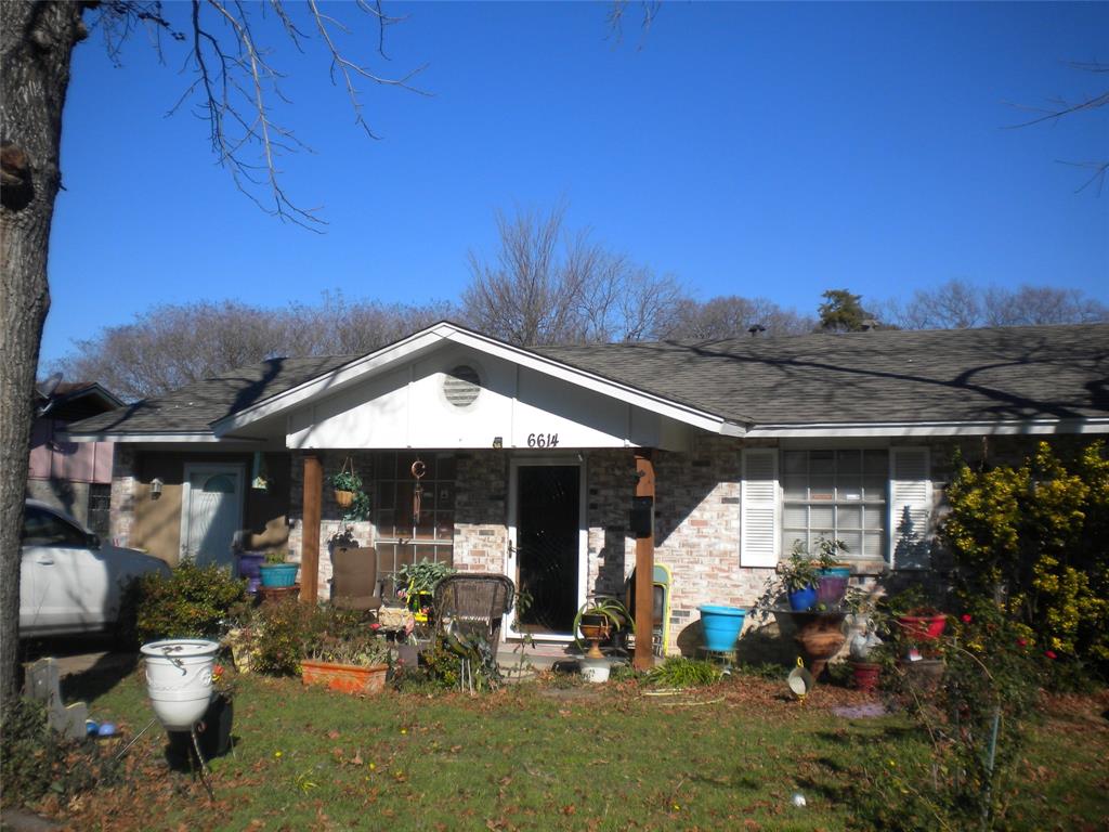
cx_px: 554
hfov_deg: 52.6
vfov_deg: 40.7
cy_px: 416
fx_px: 1121
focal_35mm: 35
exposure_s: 1/838
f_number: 4.6
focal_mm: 6.3
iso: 80
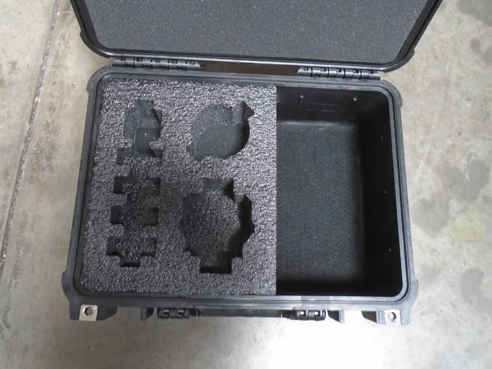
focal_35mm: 26
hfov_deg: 67.3
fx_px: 370
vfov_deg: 53.1
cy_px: 184
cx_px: 246
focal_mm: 4.6
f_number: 3.2
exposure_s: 1/13
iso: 400
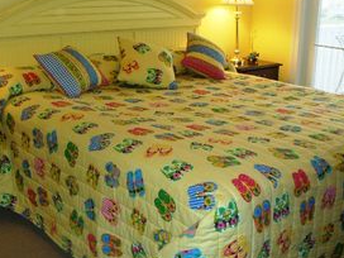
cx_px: 123
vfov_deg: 29.1
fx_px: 497
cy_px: 115
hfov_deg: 37.9
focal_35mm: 50
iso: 100
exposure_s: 1/60
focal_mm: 6.1
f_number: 2.8
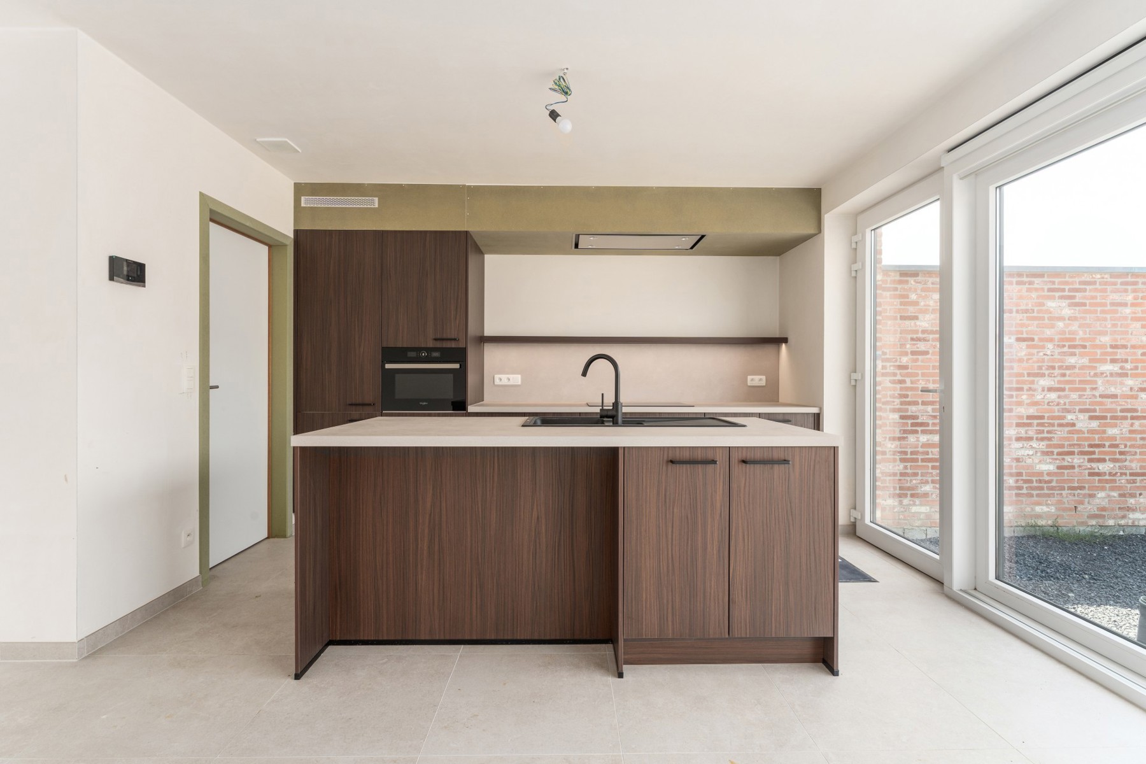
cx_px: 573
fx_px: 544
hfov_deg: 92.9
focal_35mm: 17
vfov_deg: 70.1
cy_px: 382
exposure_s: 1/30
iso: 250
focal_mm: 17.1
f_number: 11
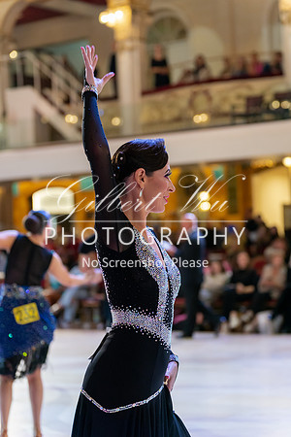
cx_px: 146
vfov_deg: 25.4
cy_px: 218
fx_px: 970
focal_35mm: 80
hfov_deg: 17.1
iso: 4000
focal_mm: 80
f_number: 2.8
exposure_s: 1/500
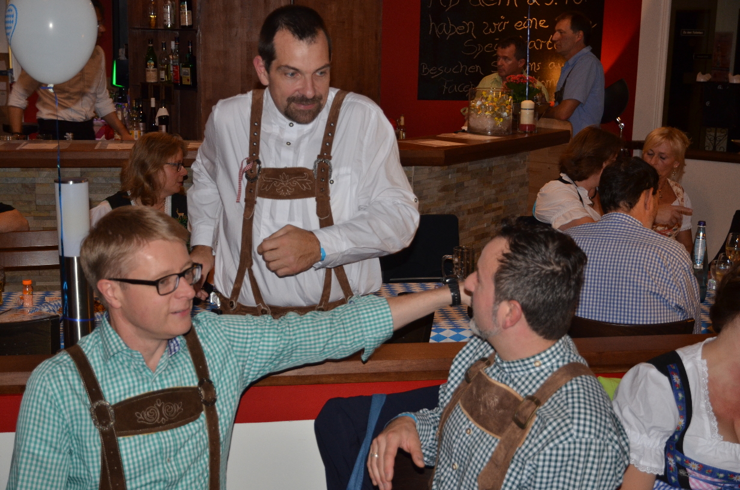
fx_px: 1046
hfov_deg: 39.0
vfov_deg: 26.4
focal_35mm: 51
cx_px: 370
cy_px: 245
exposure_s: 1/60
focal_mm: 34
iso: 800
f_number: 4.5
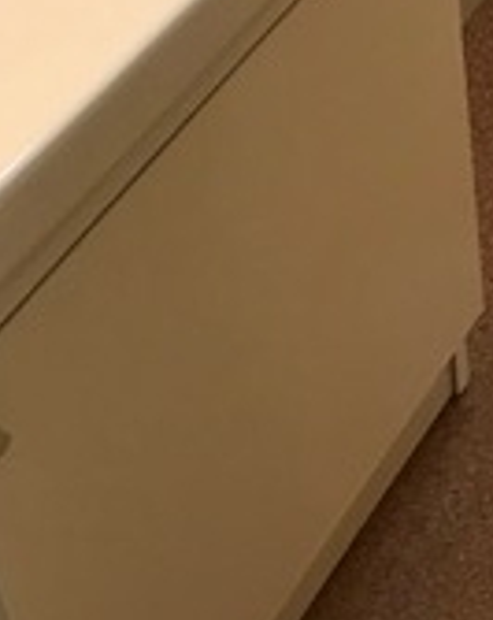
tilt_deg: -37.2
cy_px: -111
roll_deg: -3.8
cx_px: 815
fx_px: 1920
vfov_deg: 17.5
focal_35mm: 105
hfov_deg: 13.5
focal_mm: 3.99
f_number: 1.8
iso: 32
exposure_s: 1/33
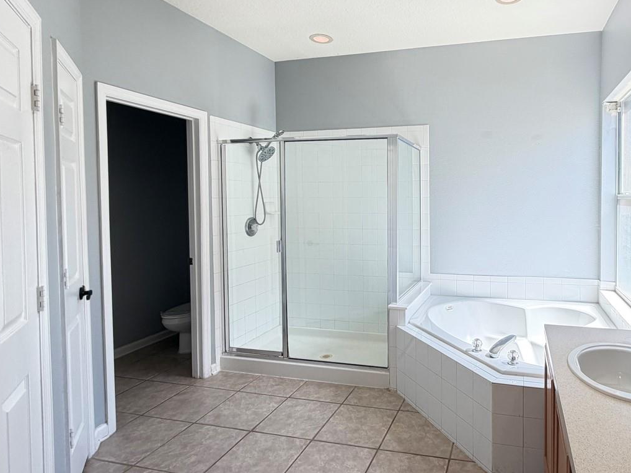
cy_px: 210
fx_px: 401
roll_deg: -0.1
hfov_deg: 73.7
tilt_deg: -1.7
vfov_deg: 60.9
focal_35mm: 22
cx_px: 428
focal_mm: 2.22
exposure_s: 1/121
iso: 80
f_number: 2.2
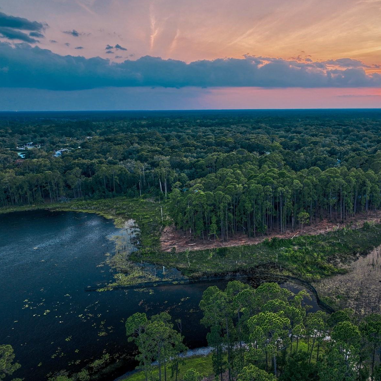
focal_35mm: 29
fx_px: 361
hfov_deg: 54.5
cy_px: 187
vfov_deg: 55.6
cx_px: 253
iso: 300
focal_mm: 12.29
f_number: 2.8
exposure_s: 1/100
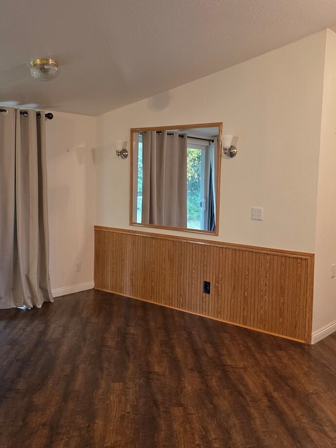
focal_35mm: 36
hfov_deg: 39.7
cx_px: 169
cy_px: 226
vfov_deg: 51.4
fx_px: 466
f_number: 1.7
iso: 400
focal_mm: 6.3
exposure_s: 1/120
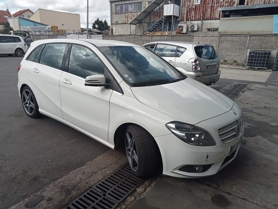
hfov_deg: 63.4
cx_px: 139
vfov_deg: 49.7
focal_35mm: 28
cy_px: 104
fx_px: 225
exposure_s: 1/820
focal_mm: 3.46
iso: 102
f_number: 2.2
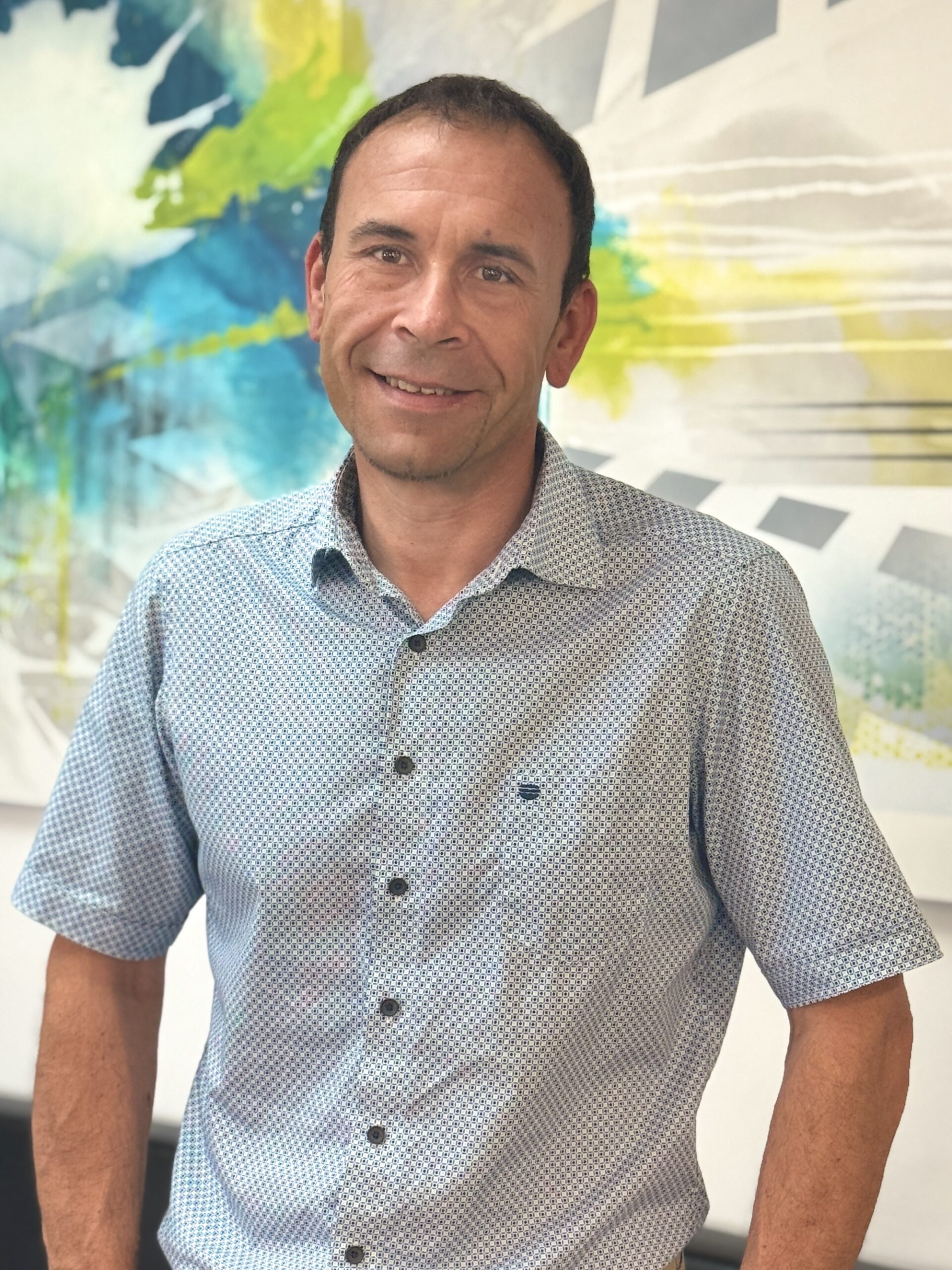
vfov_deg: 39.7
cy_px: 635
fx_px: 1760
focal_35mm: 48
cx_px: 476
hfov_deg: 30.3
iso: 80
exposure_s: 1/50
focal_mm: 6.76
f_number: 1.78
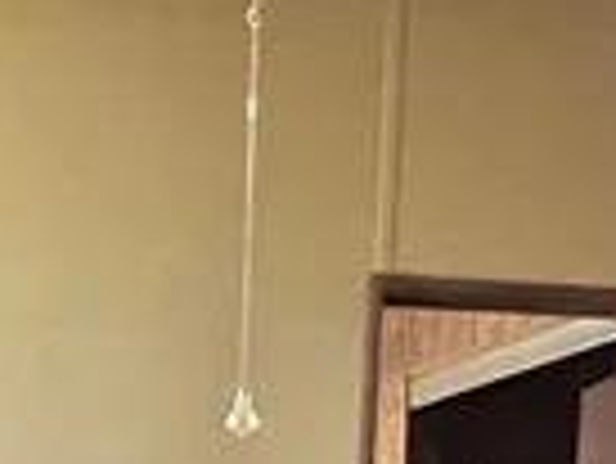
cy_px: 996
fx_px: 1728
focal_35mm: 97
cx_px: -45
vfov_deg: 12.8
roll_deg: -1.0
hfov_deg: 19.4
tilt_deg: -10.2
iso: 800
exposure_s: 1/60
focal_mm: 1.57
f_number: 1.8
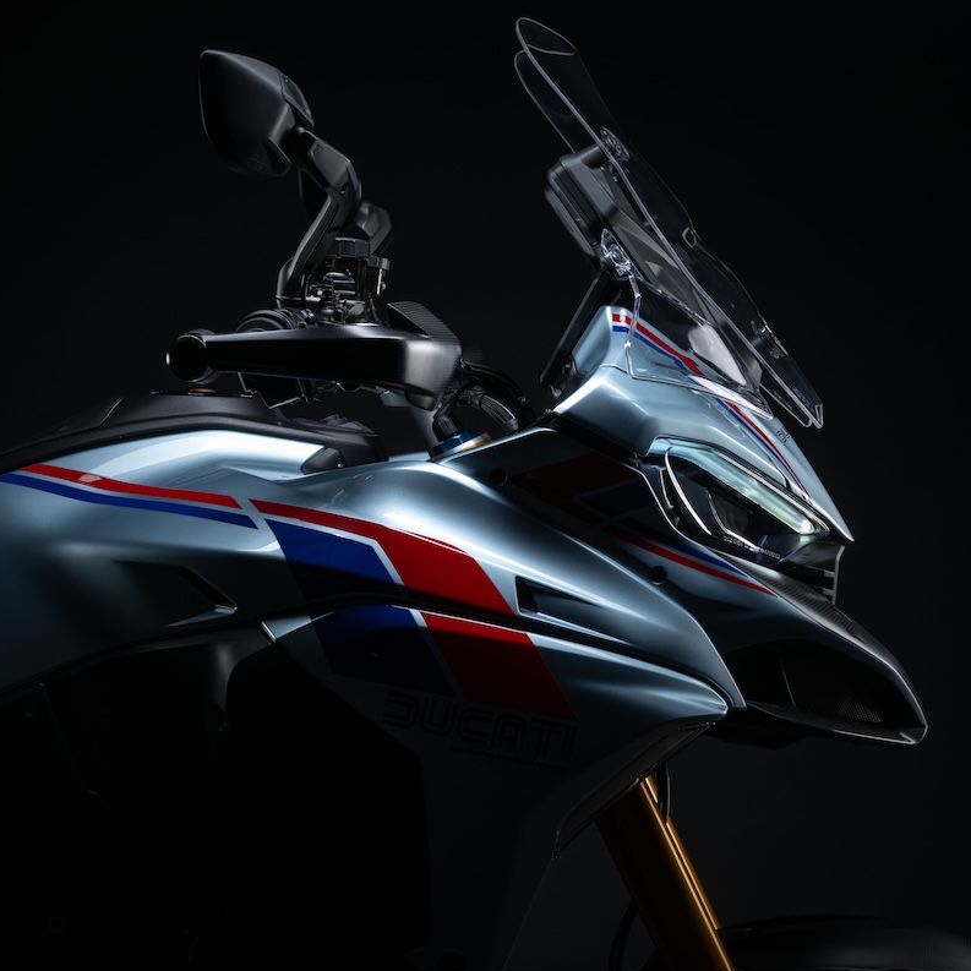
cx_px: 433
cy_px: 486
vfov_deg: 19.3
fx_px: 2856
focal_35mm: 90
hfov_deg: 19.3
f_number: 11
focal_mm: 70
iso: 100
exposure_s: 1/80
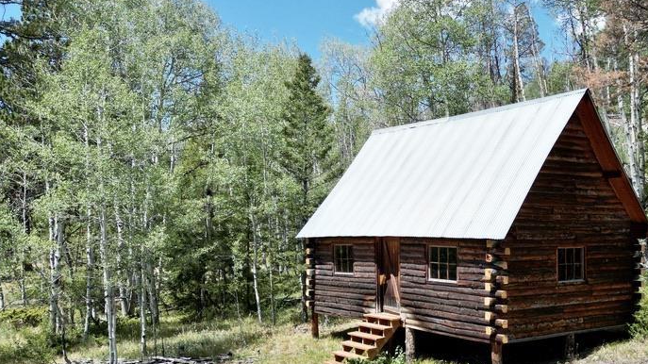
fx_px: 670
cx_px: 419
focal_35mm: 39
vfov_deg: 30.4
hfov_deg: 50.9
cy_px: 203
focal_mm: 6.72
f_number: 1.7
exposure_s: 1/2500
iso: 200
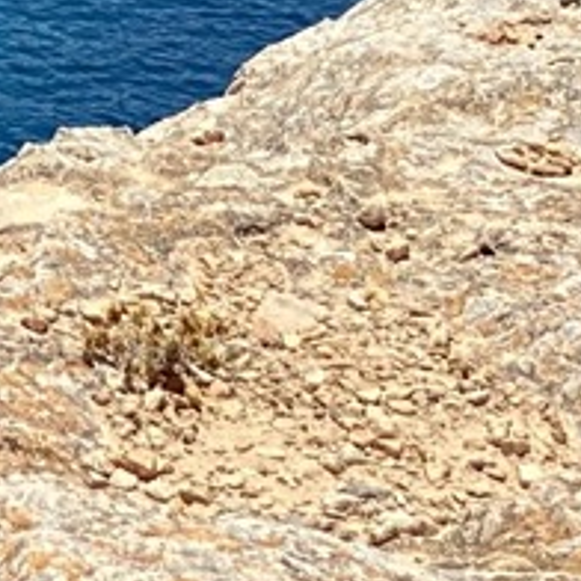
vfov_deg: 5.7
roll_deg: +0.2
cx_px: -477
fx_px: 5697
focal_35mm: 300
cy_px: -747
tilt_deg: -12.0
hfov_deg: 5.7
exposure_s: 1/1370
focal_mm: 6
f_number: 2
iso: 20
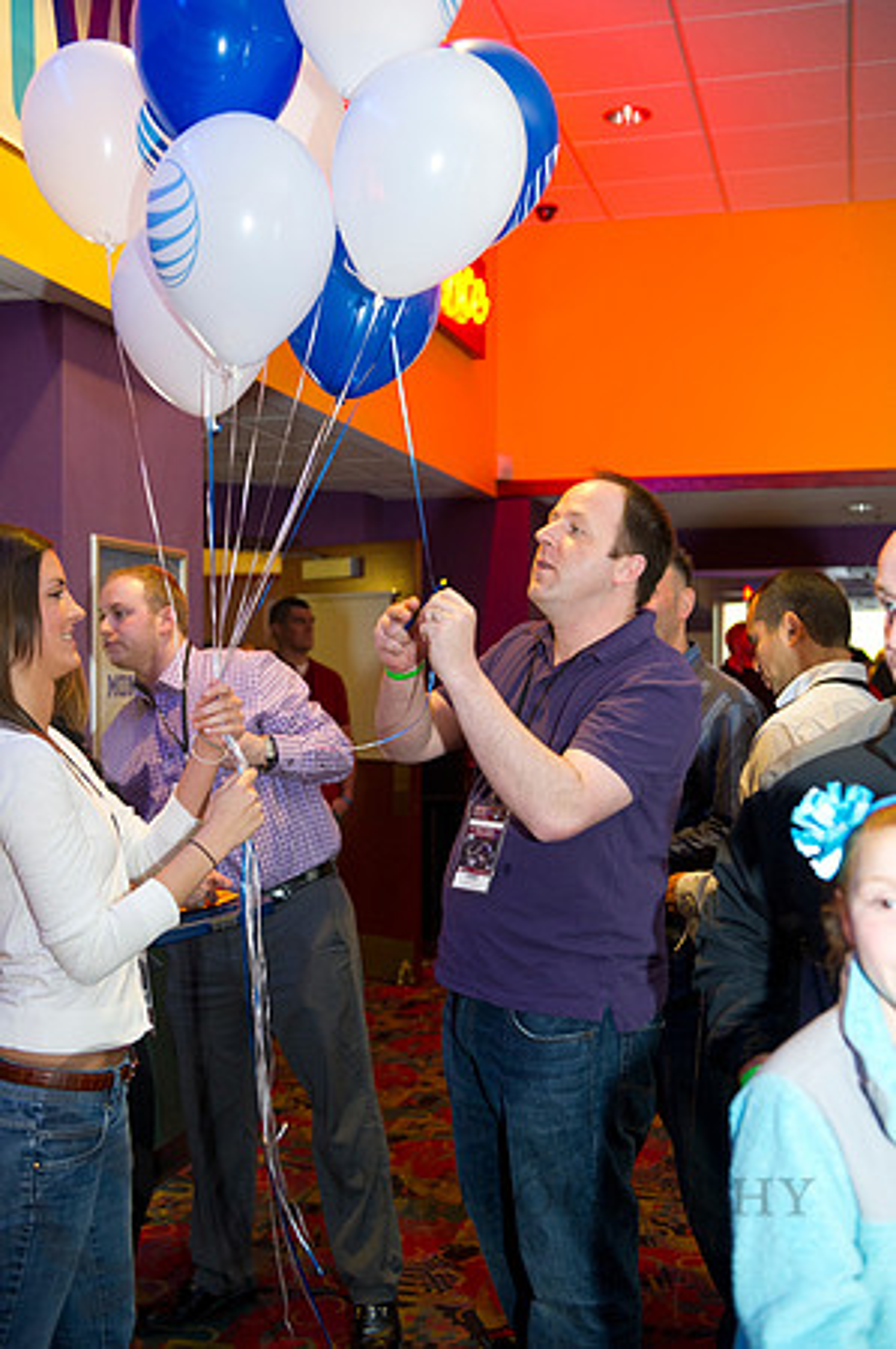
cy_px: 674
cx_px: 448
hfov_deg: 30.4
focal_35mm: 44
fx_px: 1646
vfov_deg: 44.5
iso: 4000
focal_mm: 44
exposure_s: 1/100
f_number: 3.2
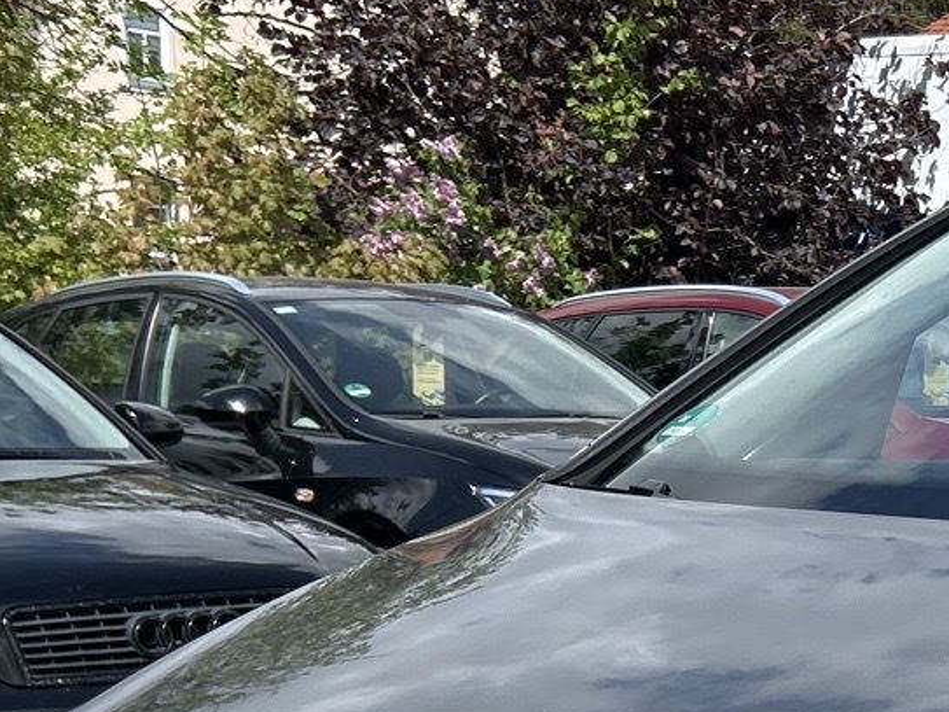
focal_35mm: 92
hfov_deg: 20.1
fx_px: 2522
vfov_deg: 15.0
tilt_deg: -13.9
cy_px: 1043
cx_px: 1117
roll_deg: -1.7
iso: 50
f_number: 1.5
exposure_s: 1/3831
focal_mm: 5.7
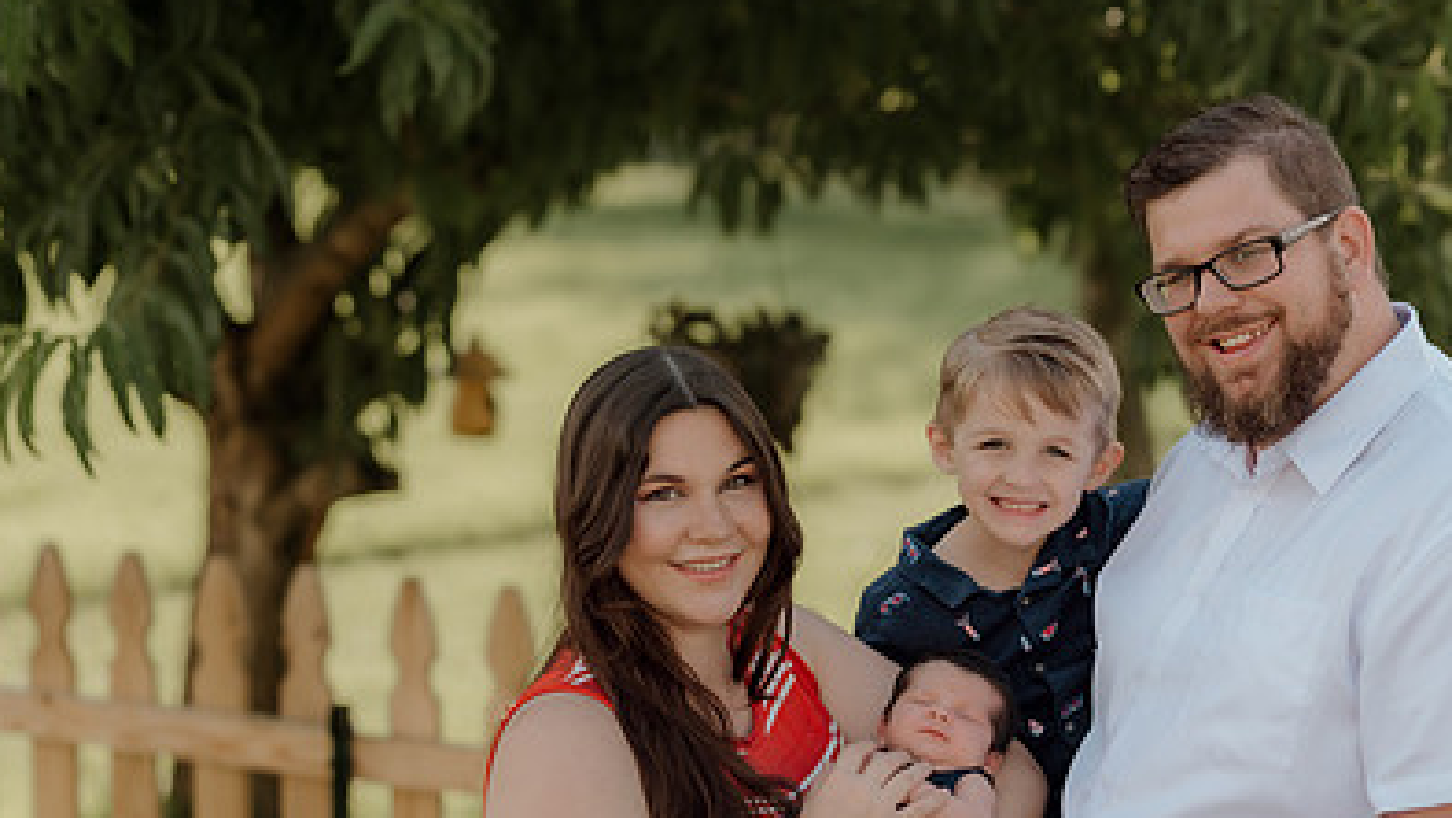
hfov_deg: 16.4
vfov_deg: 9.3
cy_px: 514
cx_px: 903
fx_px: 5046
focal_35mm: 131
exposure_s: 1/320
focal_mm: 85
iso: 80
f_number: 2.5
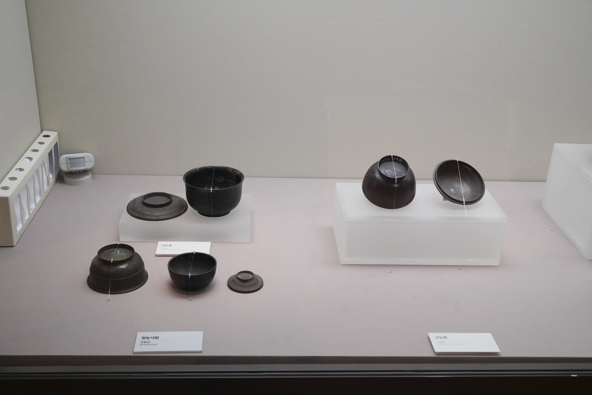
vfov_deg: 31.2
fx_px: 707
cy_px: 198
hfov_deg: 45.4
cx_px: 296
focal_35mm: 43
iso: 8000
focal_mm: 43
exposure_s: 1/100
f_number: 9
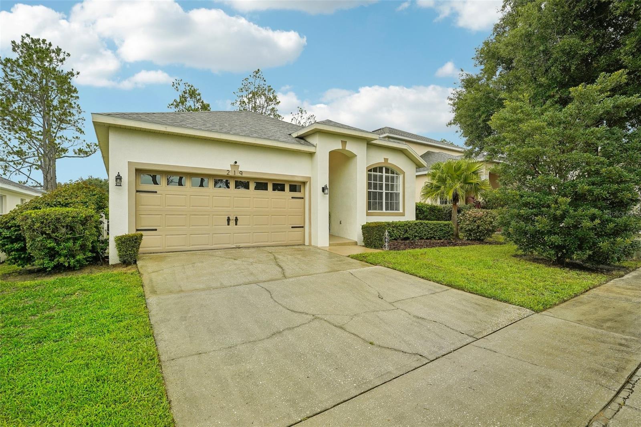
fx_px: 287
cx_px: 320
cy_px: 214
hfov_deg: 96.4
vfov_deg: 73.4
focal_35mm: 16
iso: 320
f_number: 8
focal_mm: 16.1
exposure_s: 1/320
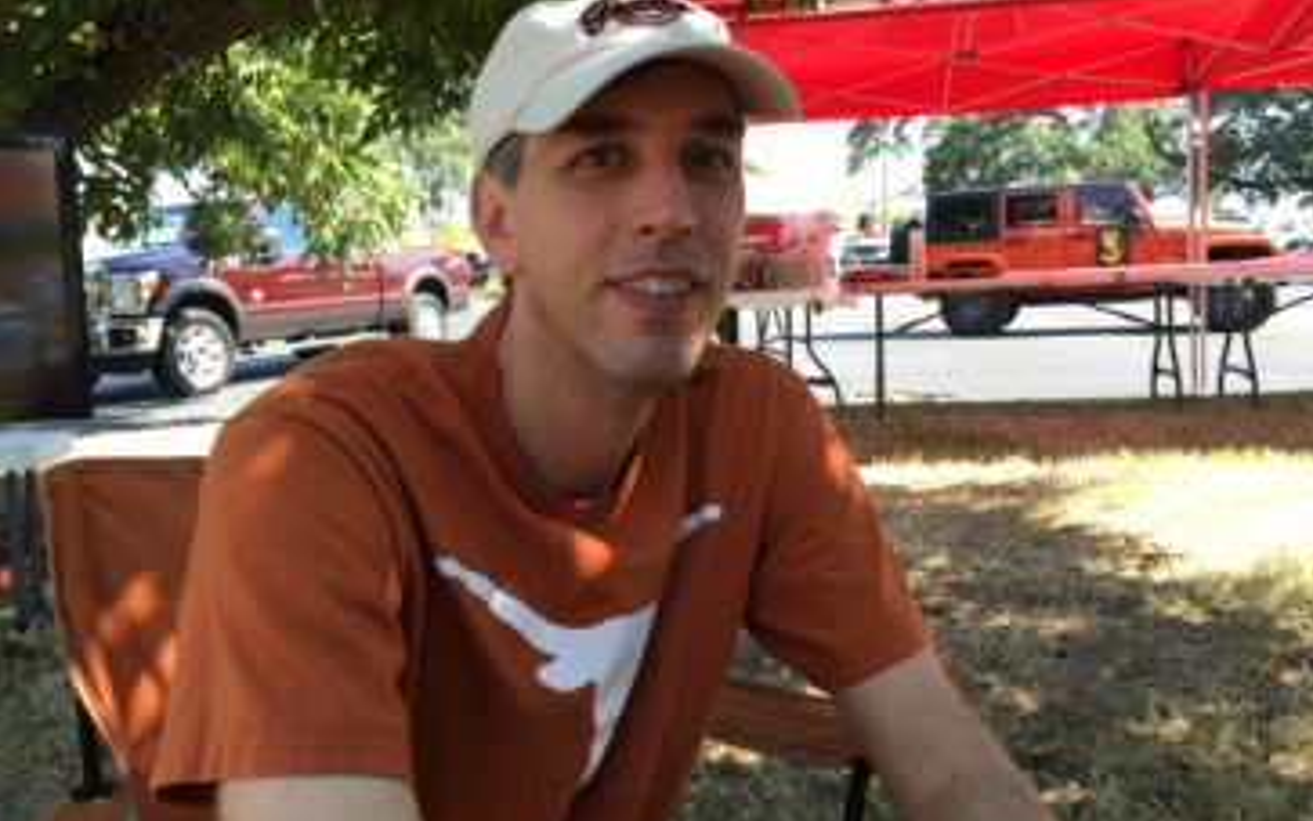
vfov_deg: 40.6
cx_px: 658
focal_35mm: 31
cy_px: 373
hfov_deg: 61.2
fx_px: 1109
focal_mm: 4.15
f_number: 2.2
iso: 25
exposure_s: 1/149
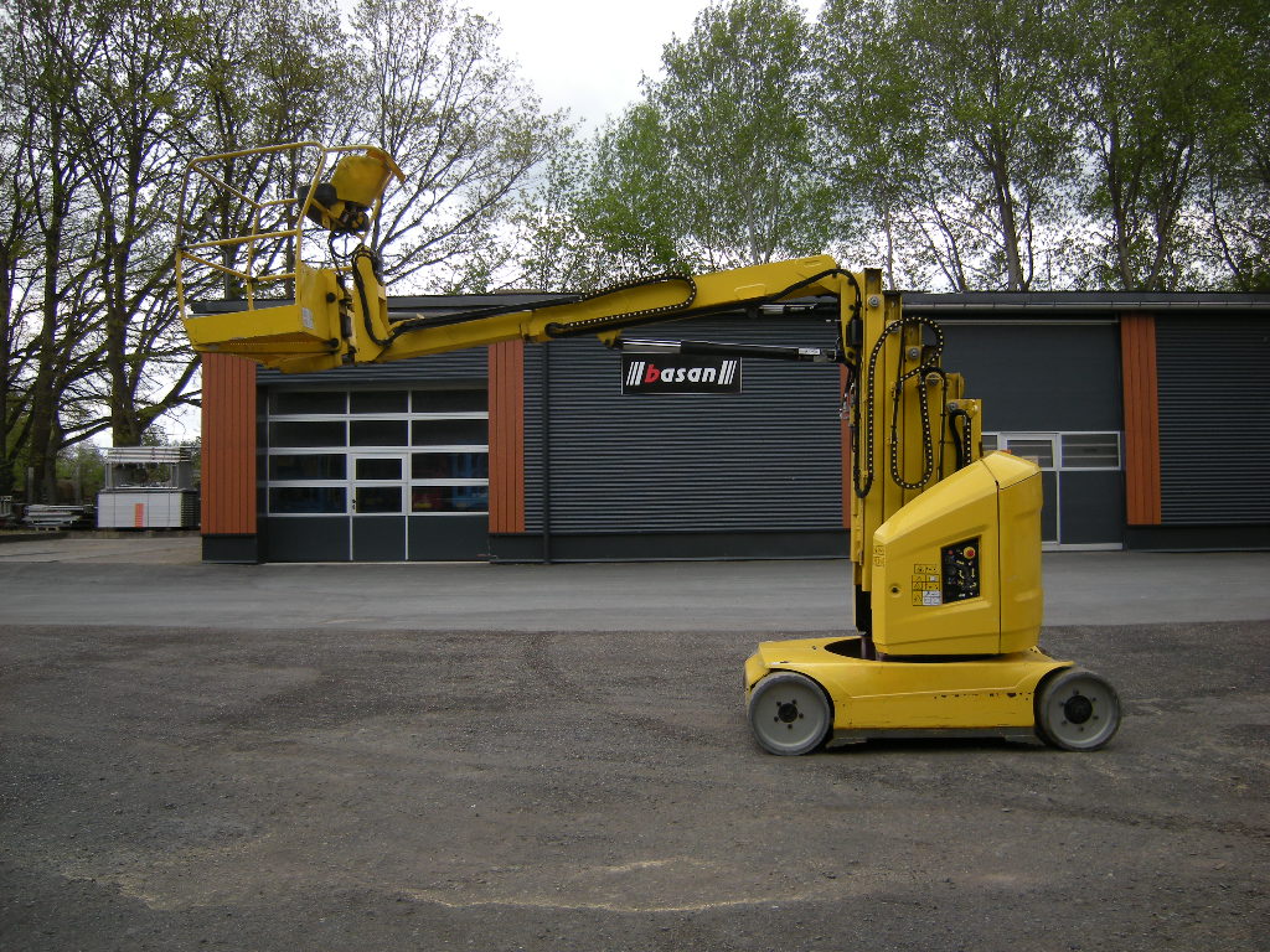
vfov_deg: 49.7
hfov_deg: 63.4
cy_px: 476
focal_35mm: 28
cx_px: 635
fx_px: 1027
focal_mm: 4.7
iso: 64
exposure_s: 1/246
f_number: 2.8
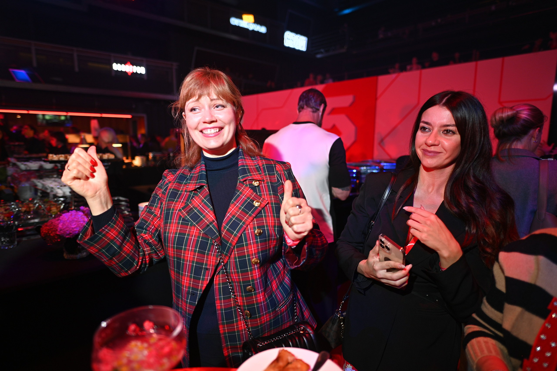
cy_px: 186
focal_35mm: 20
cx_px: 278
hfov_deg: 84.0
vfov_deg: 61.9
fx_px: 309
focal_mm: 20
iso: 200
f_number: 1.8
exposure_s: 1/200
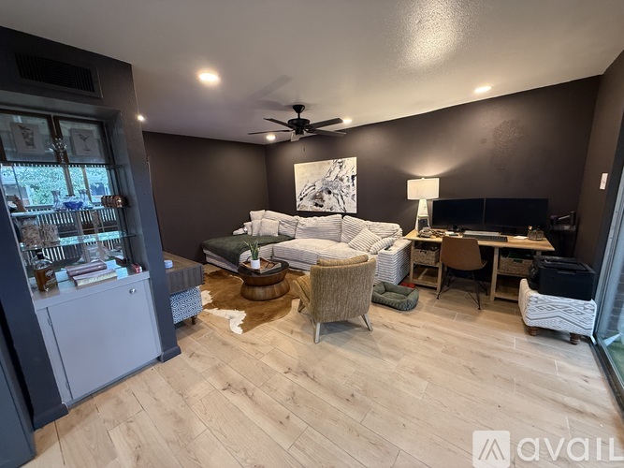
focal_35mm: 14
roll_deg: +2.9
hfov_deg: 102.1
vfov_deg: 85.7
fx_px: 252
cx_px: 312
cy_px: 234
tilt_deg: -10.6
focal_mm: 2.22
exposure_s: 1/60
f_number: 2.2
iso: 320
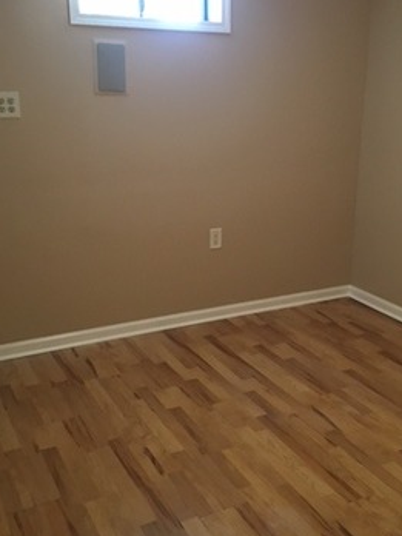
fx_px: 619
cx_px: 228
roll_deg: -2.3
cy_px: 270
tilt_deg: -16.8
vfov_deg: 46.8
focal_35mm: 40
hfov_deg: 35.9
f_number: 2.2
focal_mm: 4.15
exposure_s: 1/24
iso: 200
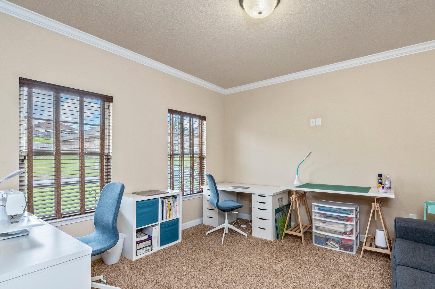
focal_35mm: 17
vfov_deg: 69.8
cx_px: 235
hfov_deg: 93.1
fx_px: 205
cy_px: 171
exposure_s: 1/30
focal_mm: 14
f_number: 9
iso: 320
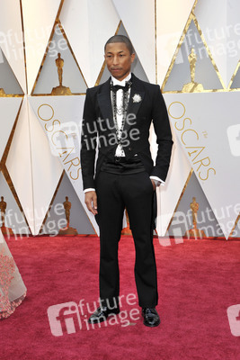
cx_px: 120
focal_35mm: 72
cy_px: 180
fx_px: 719
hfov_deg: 18.9
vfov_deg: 28.1
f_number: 8
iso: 1000
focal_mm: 72
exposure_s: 1/250
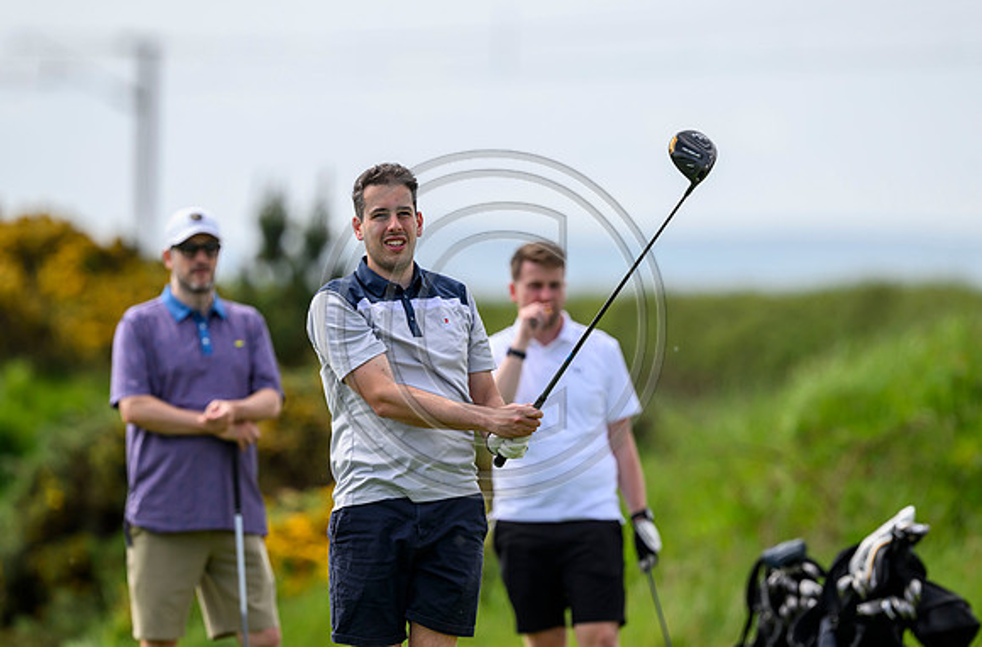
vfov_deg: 3.0
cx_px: 482
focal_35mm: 458
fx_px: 12437
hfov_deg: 4.5
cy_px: 274
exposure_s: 1/2500
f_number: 4
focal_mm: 400
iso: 500
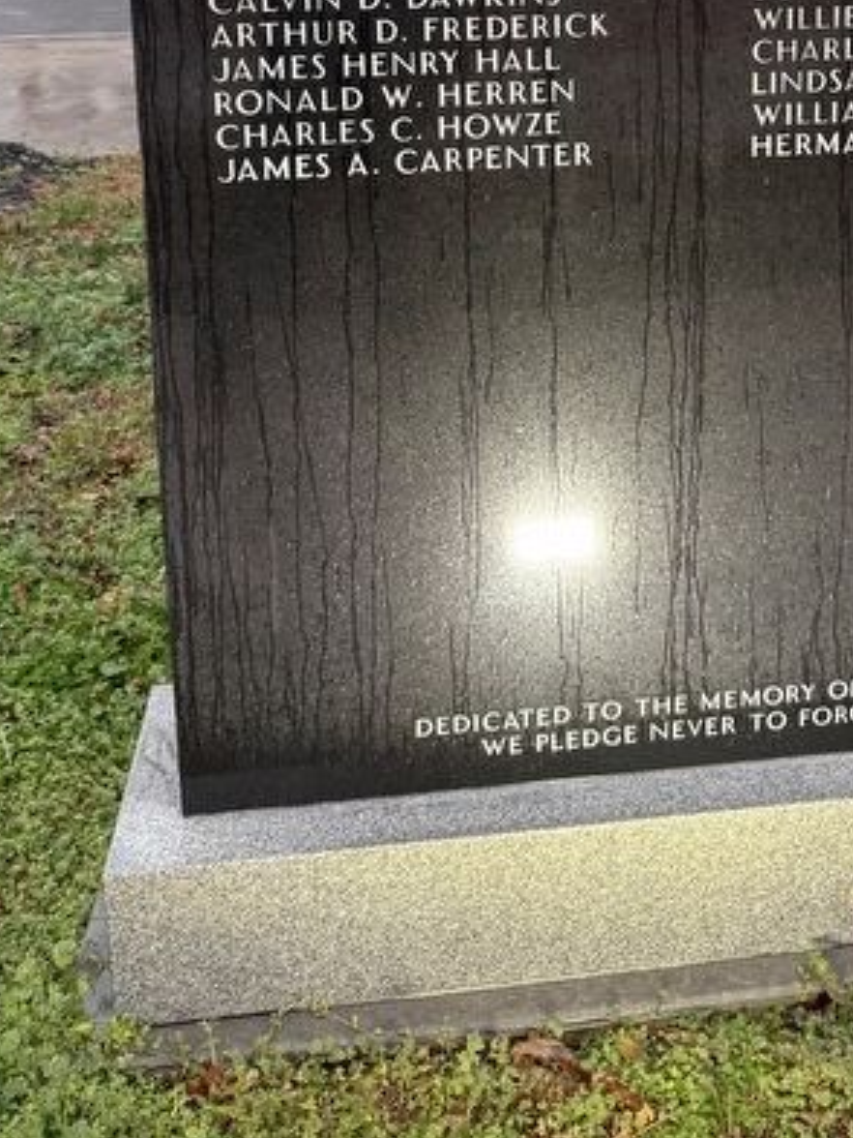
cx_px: 688
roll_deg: -1.1
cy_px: 26
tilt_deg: -12.4
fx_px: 1610
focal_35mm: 49
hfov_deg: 29.0
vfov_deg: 35.5
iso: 160
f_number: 1.78
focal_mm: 6.76
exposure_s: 1/120
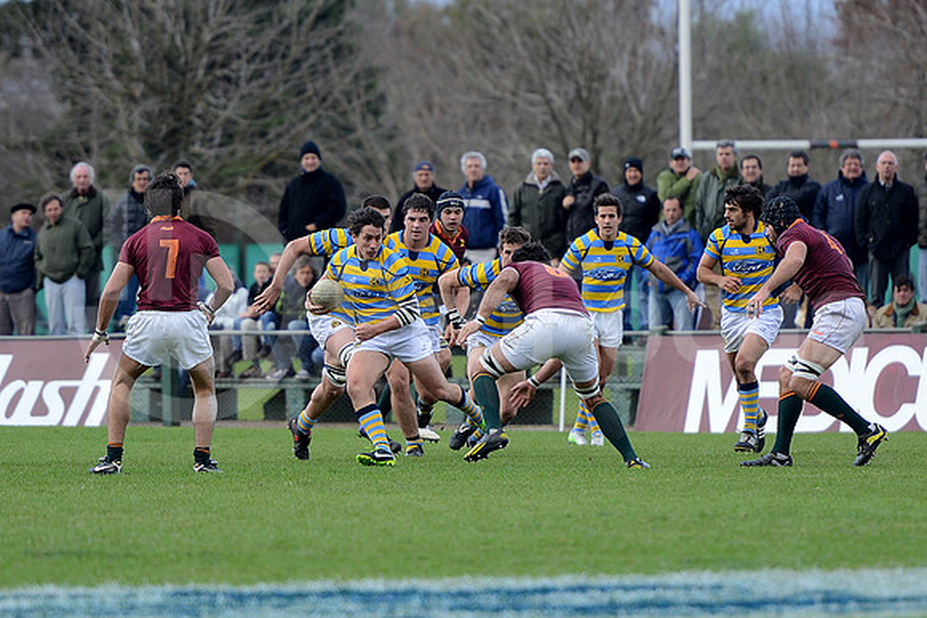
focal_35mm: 195
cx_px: 464
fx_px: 5022
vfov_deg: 7.0
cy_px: 309
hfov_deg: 10.5
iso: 320
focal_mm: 195
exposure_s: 1/640
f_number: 2.8
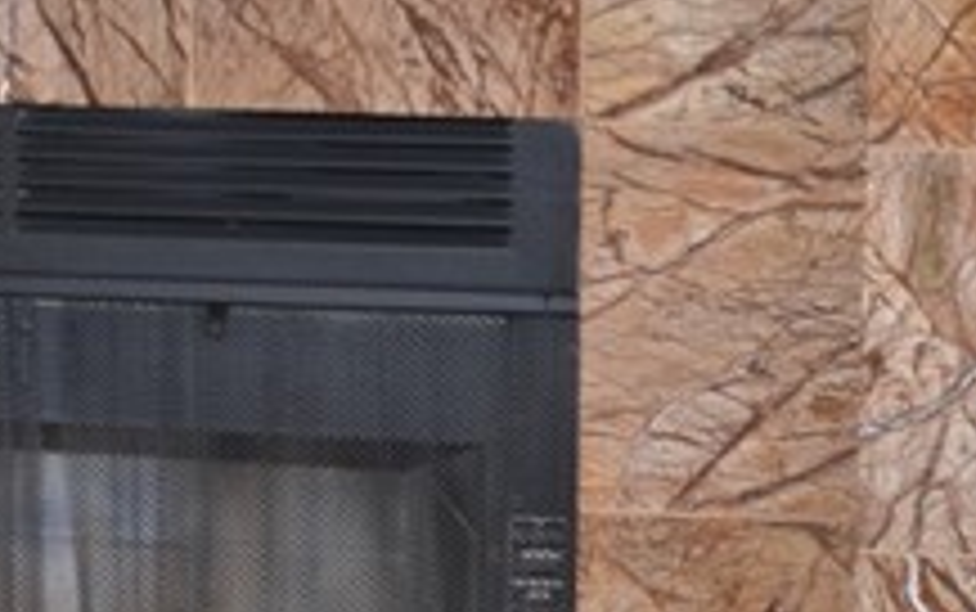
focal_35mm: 153
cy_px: 245
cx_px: 115
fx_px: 4073
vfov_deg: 8.6
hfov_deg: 13.6
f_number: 4.5
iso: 400
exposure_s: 1/80
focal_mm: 20
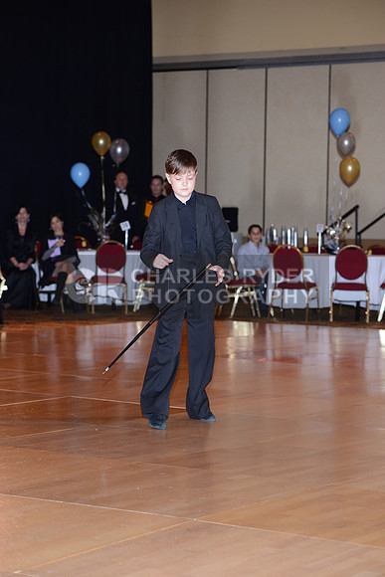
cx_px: 192
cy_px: 288
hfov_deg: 13.7
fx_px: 1603
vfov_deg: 20.4
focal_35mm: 100
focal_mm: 100
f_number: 5
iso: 1600
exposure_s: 1/200
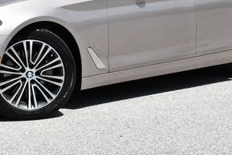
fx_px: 743
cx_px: 77
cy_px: -7
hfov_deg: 17.7
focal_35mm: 115
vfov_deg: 11.8
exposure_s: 1/250
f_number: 8
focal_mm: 26
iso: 100
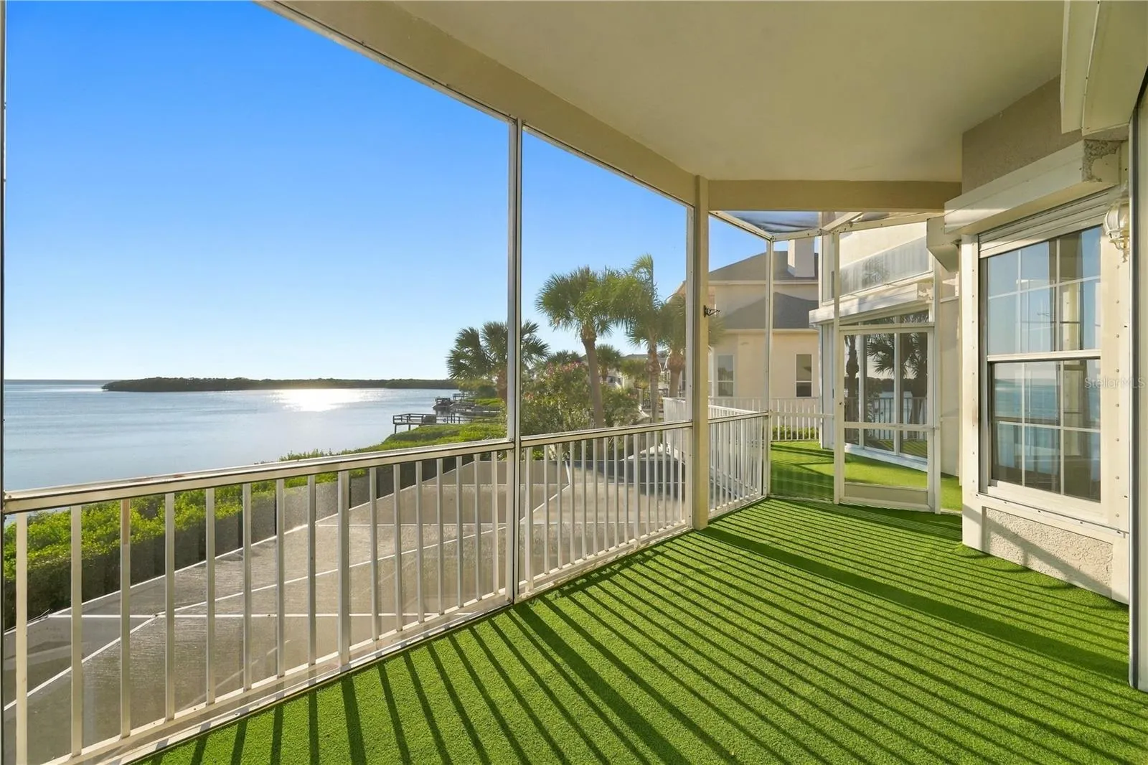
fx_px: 510
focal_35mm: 16
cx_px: 574
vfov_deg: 73.7
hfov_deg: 96.7
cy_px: 382
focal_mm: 16
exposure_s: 1/500
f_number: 8
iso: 640
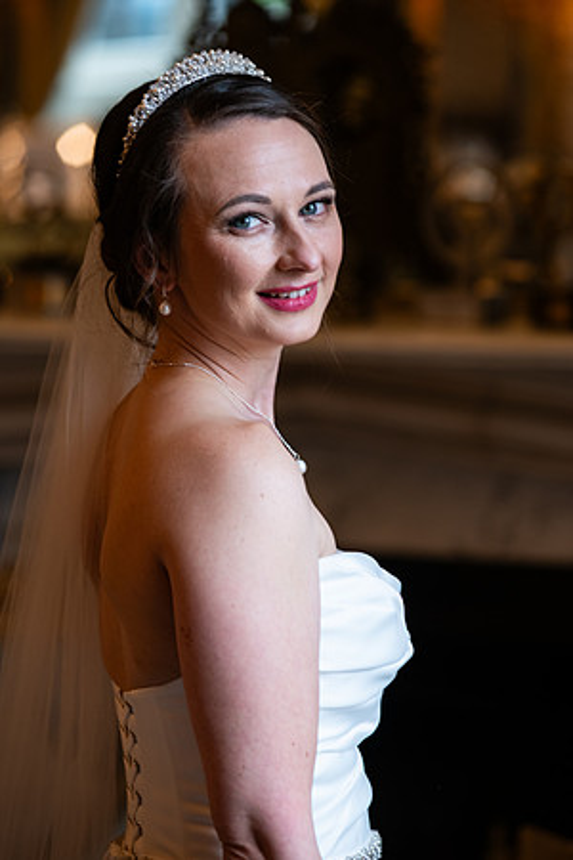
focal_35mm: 135
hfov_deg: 10.2
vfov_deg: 15.2
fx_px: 3223
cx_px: 286
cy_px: 430
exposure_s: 1/160
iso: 400
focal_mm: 135
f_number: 3.5
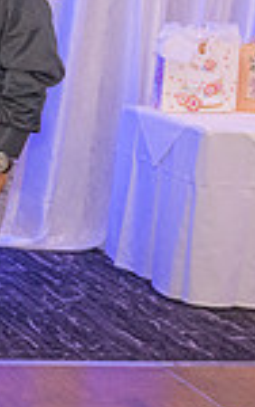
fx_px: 1110
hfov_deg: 9.9
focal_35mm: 100
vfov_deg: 20.8
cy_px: 218
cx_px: -516
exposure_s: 1/200
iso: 1600
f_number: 4
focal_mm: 24
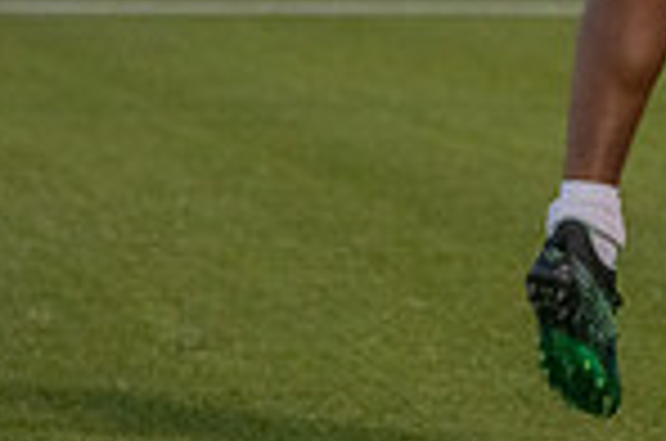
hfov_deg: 3.0
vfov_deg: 2.0
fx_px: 12701
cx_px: 1026
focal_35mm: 688
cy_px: -353
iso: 12800
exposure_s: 1/1250
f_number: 5.6
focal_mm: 175
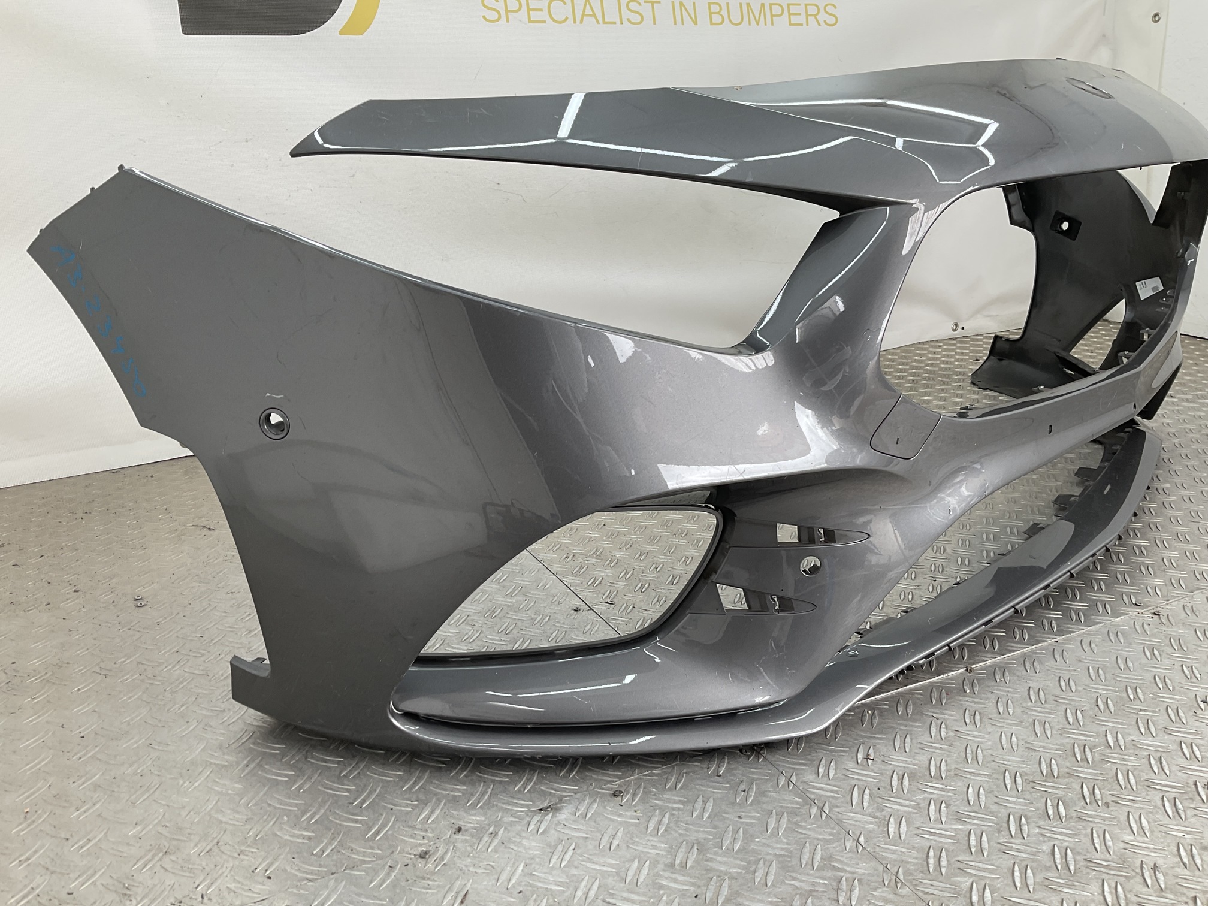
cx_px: 604
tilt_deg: -19.8
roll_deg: -1.3
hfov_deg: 61.7
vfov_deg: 48.2
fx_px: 1012
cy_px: 453
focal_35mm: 29
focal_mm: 3
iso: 16
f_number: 1.8
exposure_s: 1/105
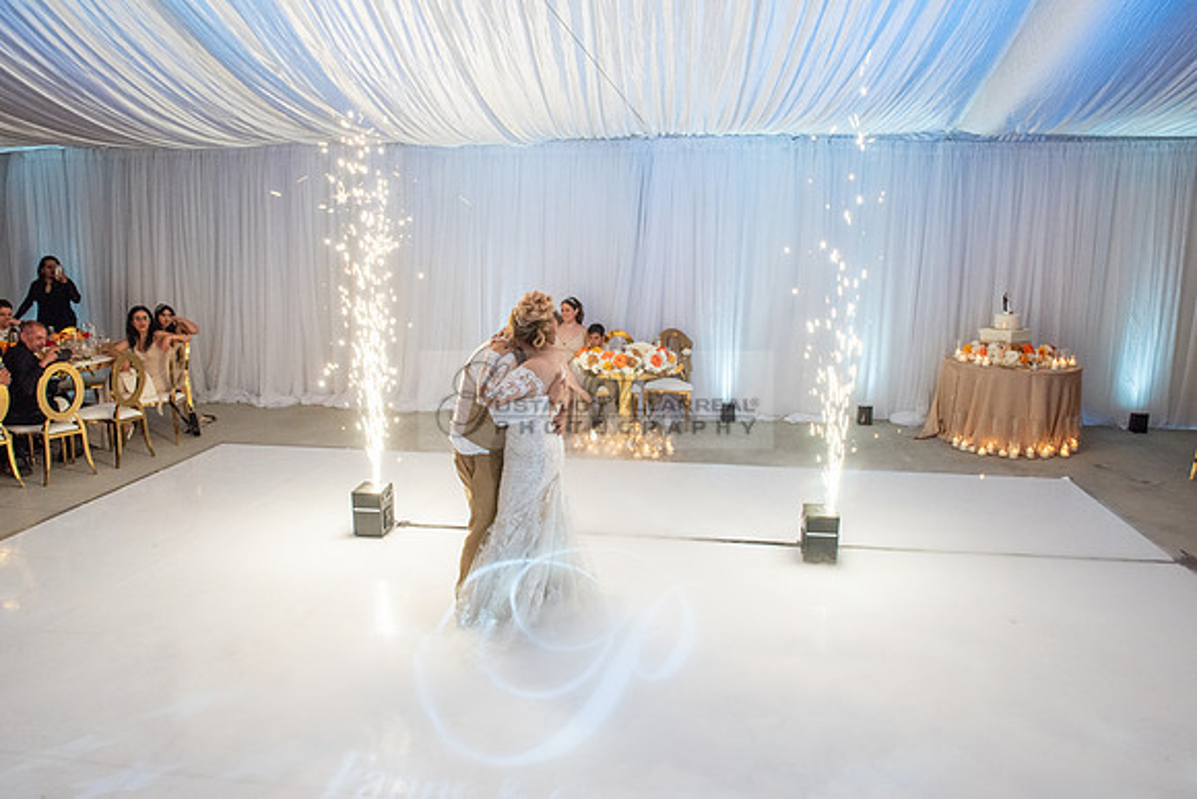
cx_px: 598
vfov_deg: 50.3
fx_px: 851
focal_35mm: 26
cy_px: 400
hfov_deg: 70.2
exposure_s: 1/160
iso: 1000
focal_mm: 24
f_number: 6.3
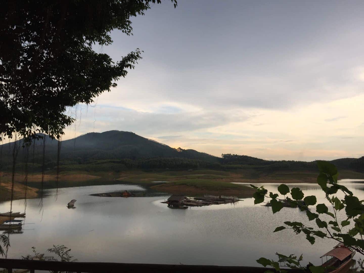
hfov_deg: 61.7
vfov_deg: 48.2
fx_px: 305
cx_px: 182
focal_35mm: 29
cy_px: 136
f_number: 2.2
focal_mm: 4.15
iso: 32
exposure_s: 1/344
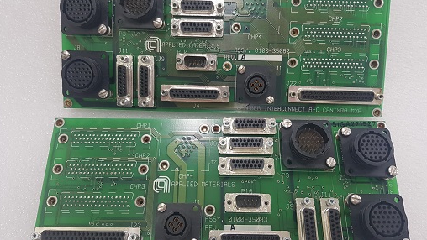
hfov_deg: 66.1
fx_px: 328
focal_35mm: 29
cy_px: 119
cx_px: 214
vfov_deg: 40.2
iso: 200
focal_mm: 4.3
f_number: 1.7
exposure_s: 1/60
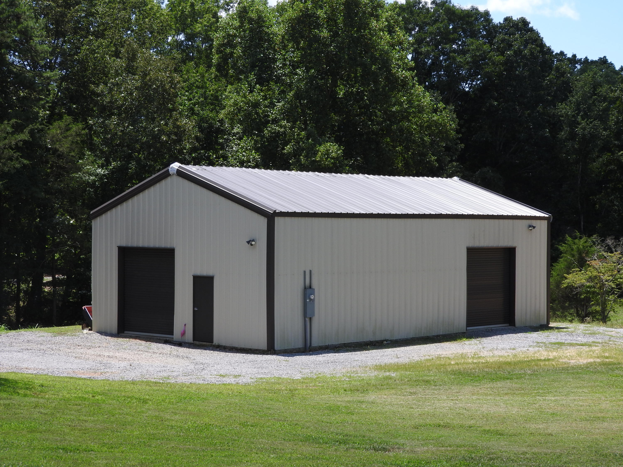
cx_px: 312
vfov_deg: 21.0
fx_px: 1260
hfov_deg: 27.8
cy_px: 234
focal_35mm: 70
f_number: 4.5
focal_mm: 12.5
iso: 100
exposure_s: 1/500
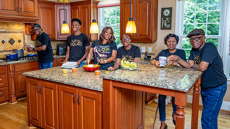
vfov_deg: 37.2
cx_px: 108
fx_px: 192
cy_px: 55
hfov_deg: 61.8
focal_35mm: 31
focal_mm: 28
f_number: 4.5
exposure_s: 1/125
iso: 1250
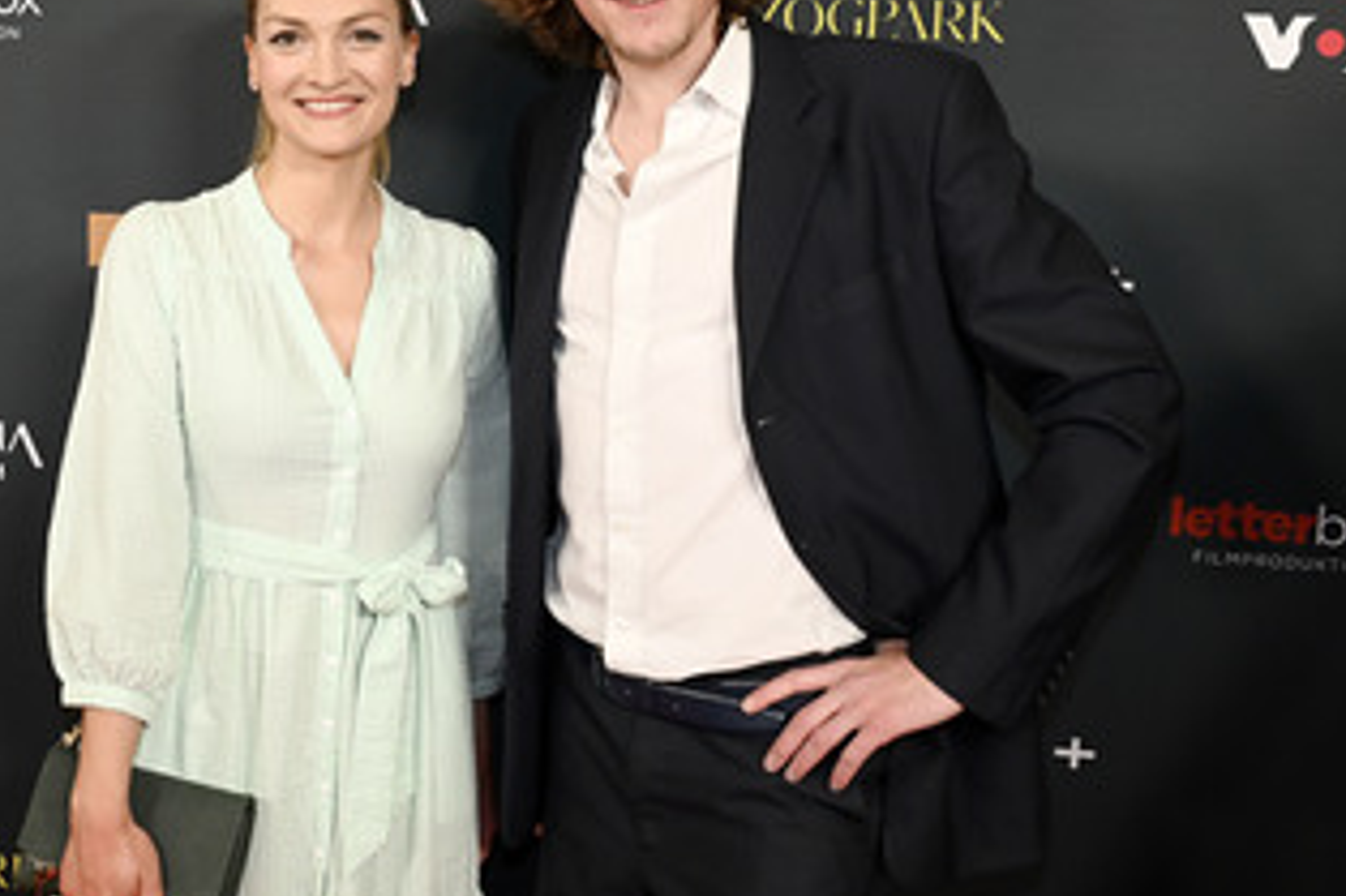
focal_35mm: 46
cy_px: 369
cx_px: 499
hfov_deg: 42.4
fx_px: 1719
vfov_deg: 29.2
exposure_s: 1/160
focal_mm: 32
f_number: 6.3
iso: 1250
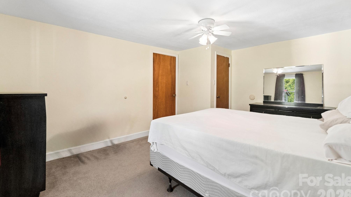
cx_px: 176
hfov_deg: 99.4
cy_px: 89
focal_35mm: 16
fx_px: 149
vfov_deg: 66.9
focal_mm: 10
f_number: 4
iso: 800
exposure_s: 1/30
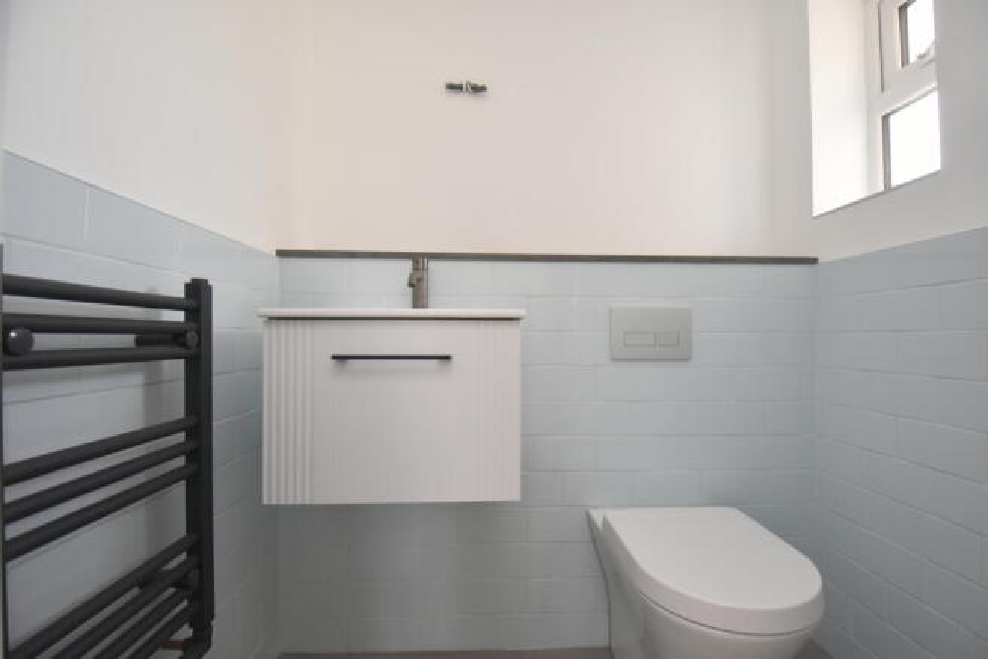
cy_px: 330
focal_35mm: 15
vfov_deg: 77.4
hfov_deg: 100.4
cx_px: 494
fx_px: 412
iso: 800
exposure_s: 1/125
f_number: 4
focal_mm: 10
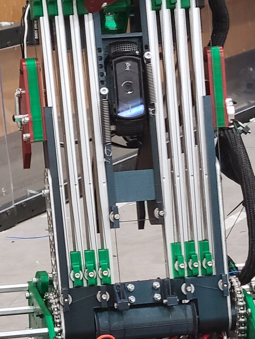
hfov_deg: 24.3
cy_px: 224
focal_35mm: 60
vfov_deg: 31.9
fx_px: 589
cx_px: 166
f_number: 2
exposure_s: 1/60
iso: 320
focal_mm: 5.9
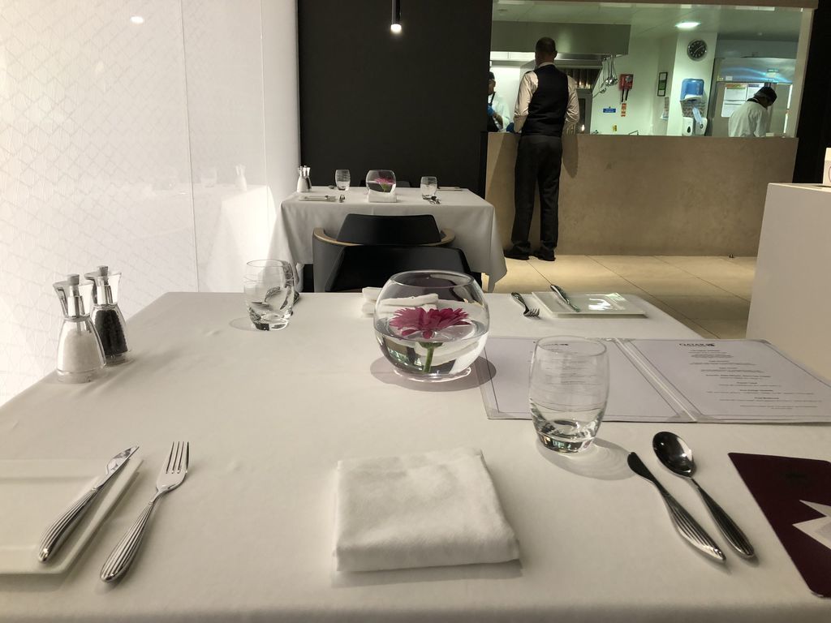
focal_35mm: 28
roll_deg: -0.7
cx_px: 416
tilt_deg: -14.9
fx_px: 672
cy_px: 312
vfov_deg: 49.7
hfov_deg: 63.4
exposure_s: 1/20
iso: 40
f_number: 1.8
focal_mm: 3.99
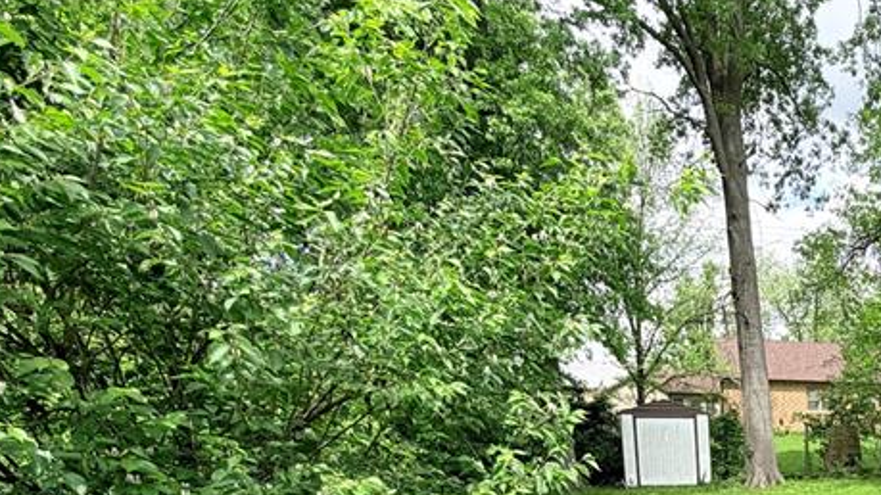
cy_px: 625
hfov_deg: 47.4
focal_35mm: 34
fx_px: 794
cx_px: 894
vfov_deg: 28.9
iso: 25
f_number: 2.2
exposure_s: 1/770
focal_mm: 2.22
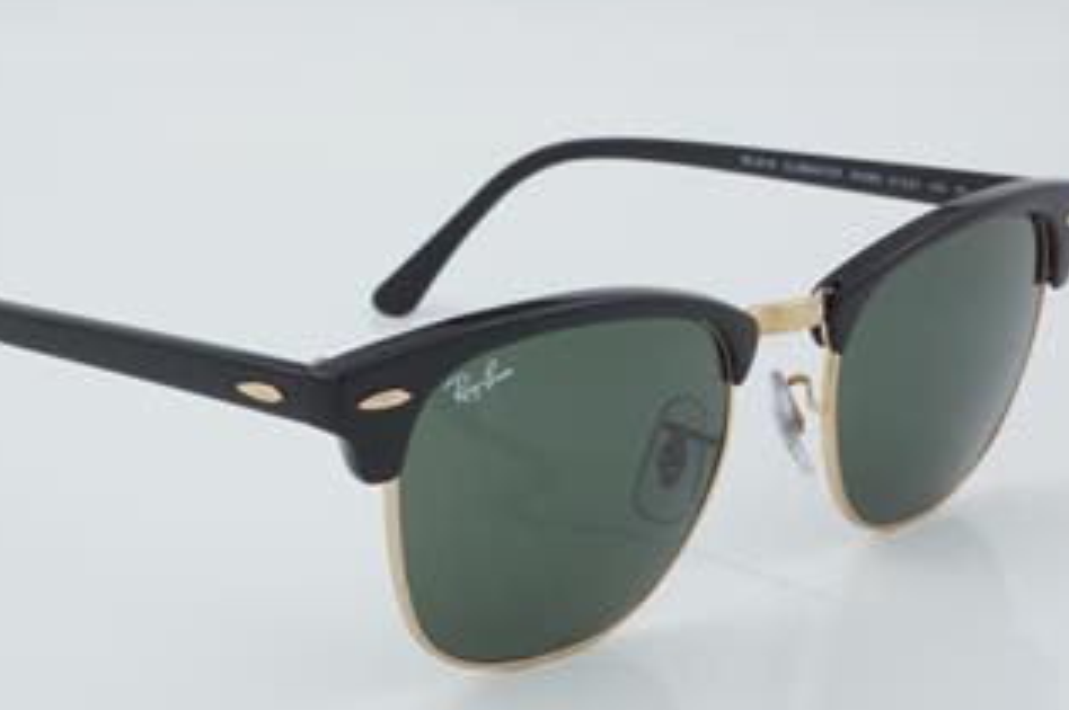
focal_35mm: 95
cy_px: 402
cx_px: 436
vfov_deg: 14.4
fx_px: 2818
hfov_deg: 21.5
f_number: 32
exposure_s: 1/4
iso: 100
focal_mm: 50
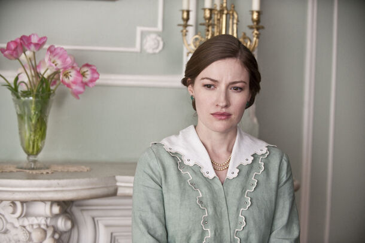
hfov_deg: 26.0
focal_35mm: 78
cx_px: 182
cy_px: 122
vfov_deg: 17.5
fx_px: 790
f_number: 4
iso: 2000
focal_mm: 78
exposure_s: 1/160
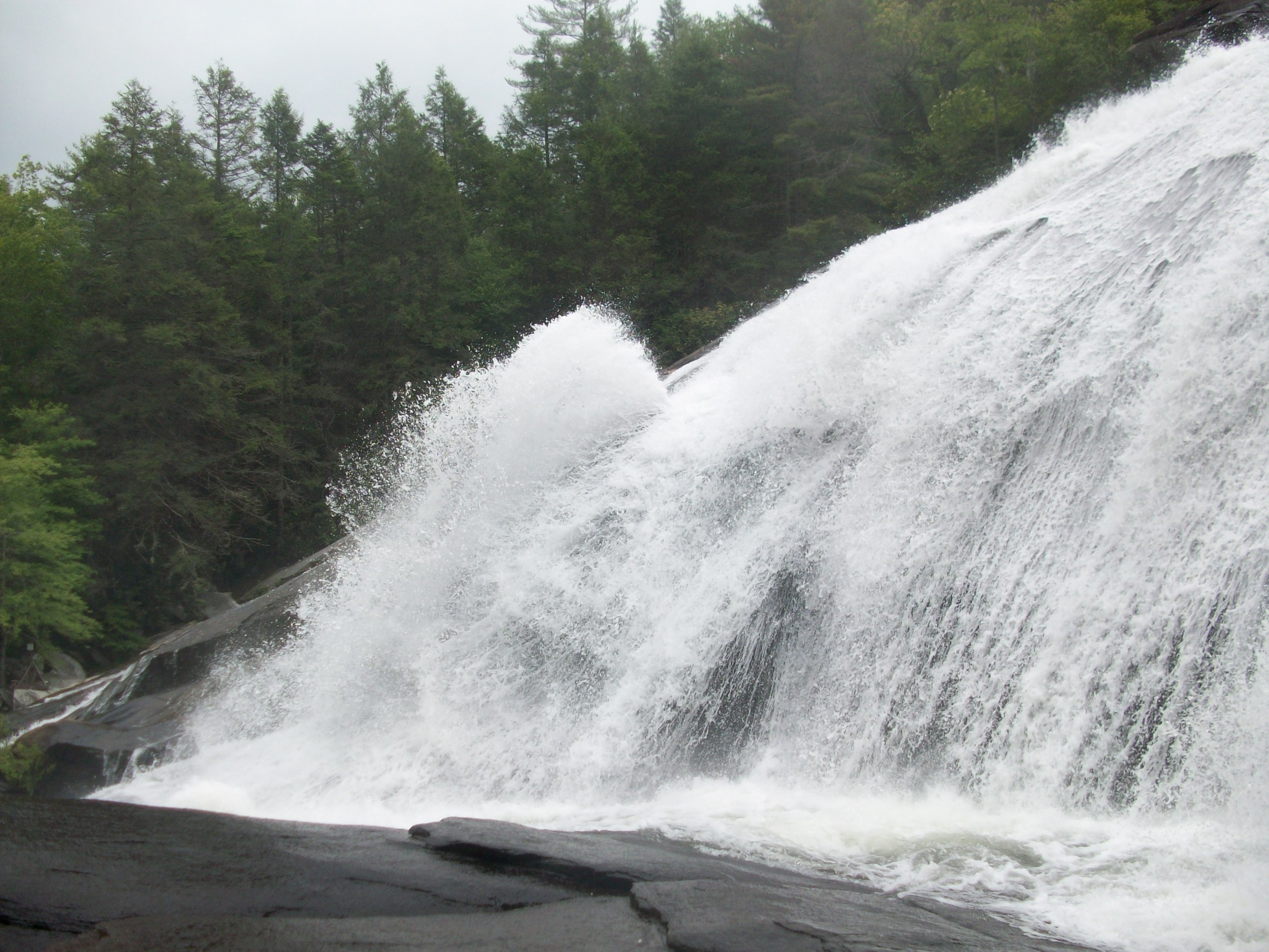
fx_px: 1246
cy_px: 476
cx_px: 634
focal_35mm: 34
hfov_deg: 54.0
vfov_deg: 41.8
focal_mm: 5.7
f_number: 2.8
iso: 64
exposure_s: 1/541
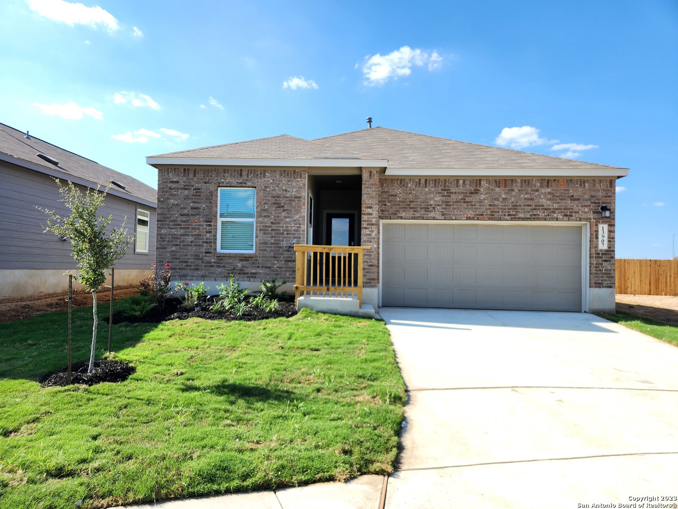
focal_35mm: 23
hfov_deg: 73.9
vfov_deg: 58.9
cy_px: 254
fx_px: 450
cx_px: 339
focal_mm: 5.4
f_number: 1.8
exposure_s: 1/699
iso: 20
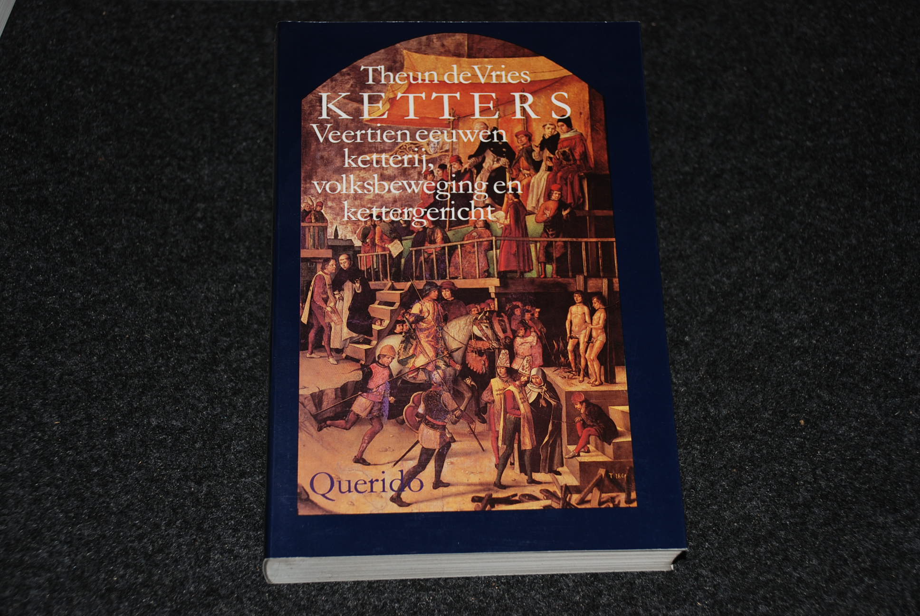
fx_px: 1689
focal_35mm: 66
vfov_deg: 20.7
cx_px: 460
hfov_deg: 30.5
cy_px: 308
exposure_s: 1/60
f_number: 4.8
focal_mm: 44
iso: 200
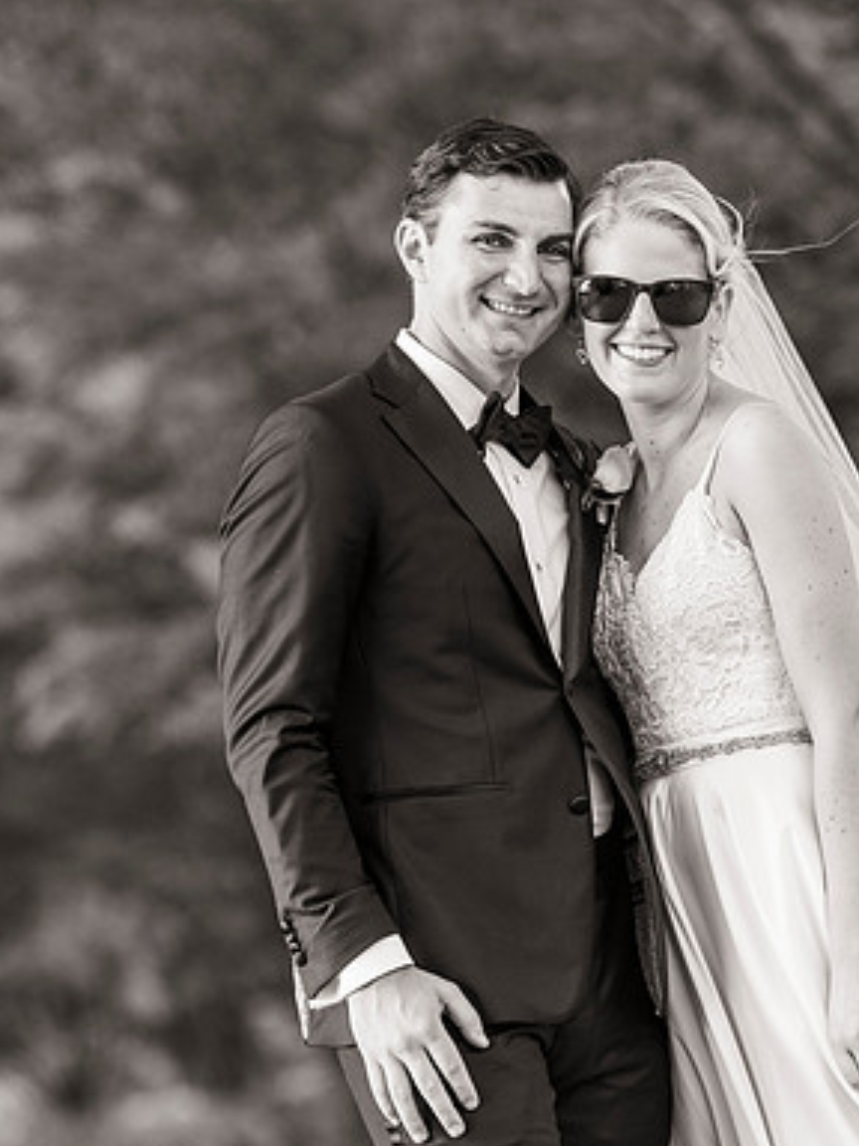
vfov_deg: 7.2
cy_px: 574
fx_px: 9132
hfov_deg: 5.4
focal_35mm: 276
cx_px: 659
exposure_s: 1/640
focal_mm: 190
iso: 800
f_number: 4.5
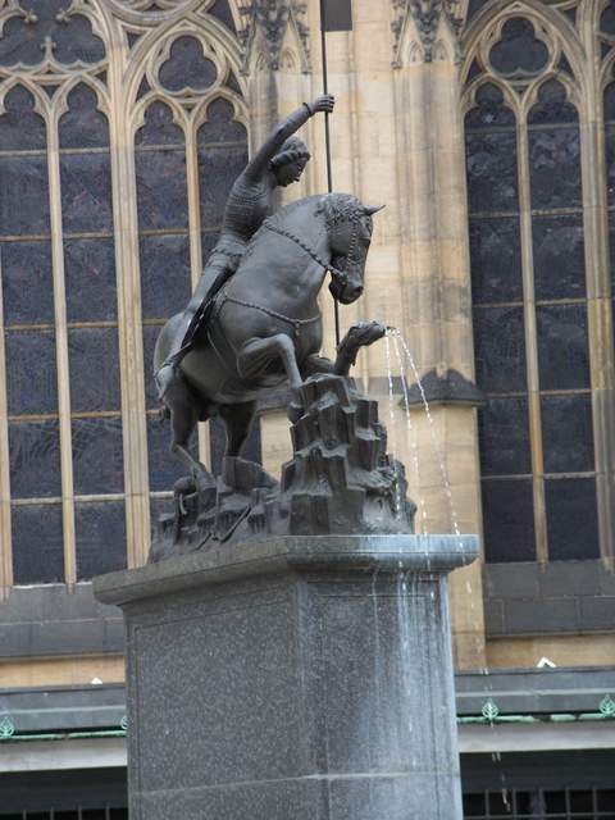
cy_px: 410
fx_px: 4382
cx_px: 308
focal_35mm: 185
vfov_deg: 10.7
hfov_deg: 8.0
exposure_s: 1/200
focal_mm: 38.8
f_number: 4.4
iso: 160
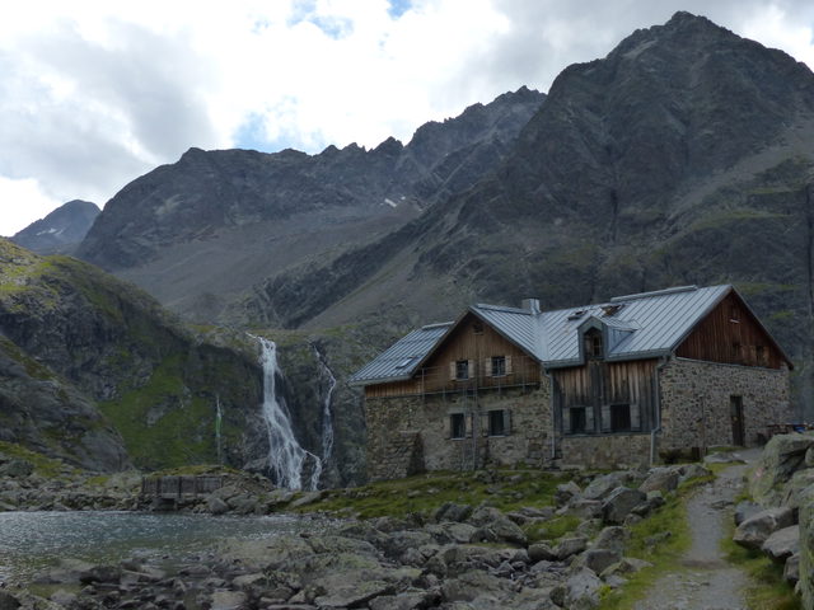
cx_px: 407
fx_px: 917
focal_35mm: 39
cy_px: 305
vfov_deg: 36.8
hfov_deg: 47.9
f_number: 4
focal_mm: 7
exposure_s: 1/1000
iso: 160
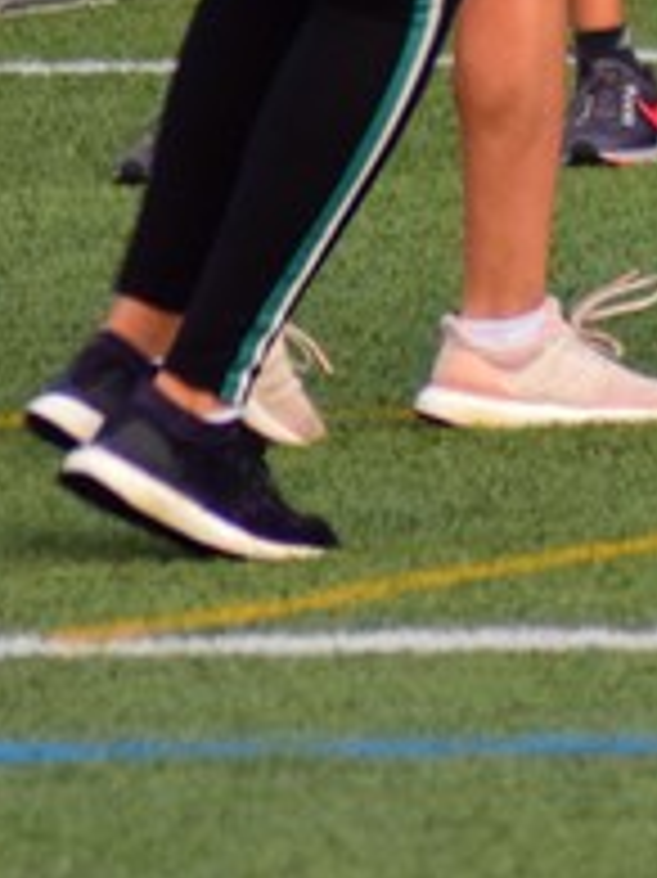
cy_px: -529
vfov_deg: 1.9
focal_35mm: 1059
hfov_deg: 1.4
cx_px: 1120
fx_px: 26829
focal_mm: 140
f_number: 4.2
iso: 1400
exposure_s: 1/320
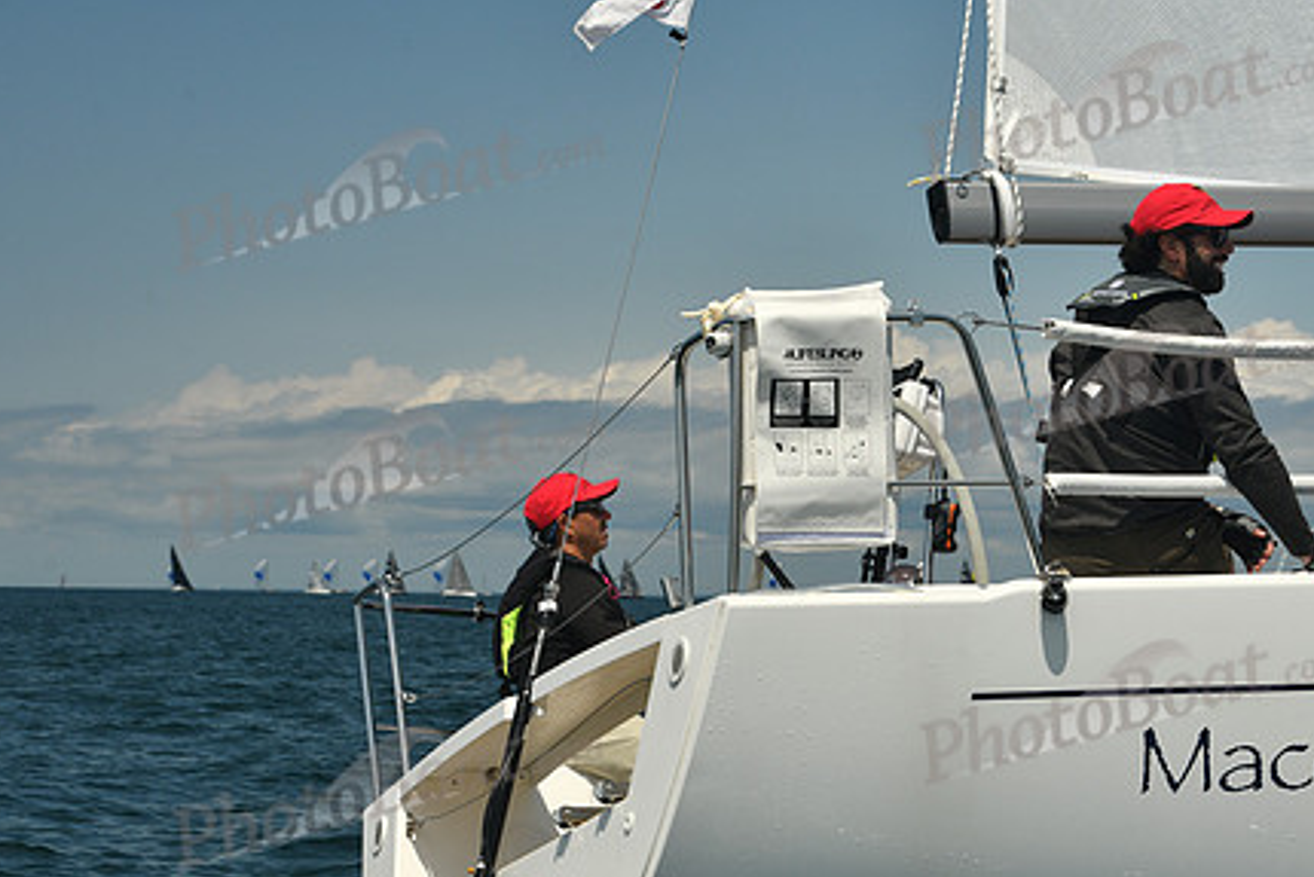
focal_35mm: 116
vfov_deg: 11.8
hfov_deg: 17.6
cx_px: 764
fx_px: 4235
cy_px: 588
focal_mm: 86
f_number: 9
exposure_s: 1/640
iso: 320
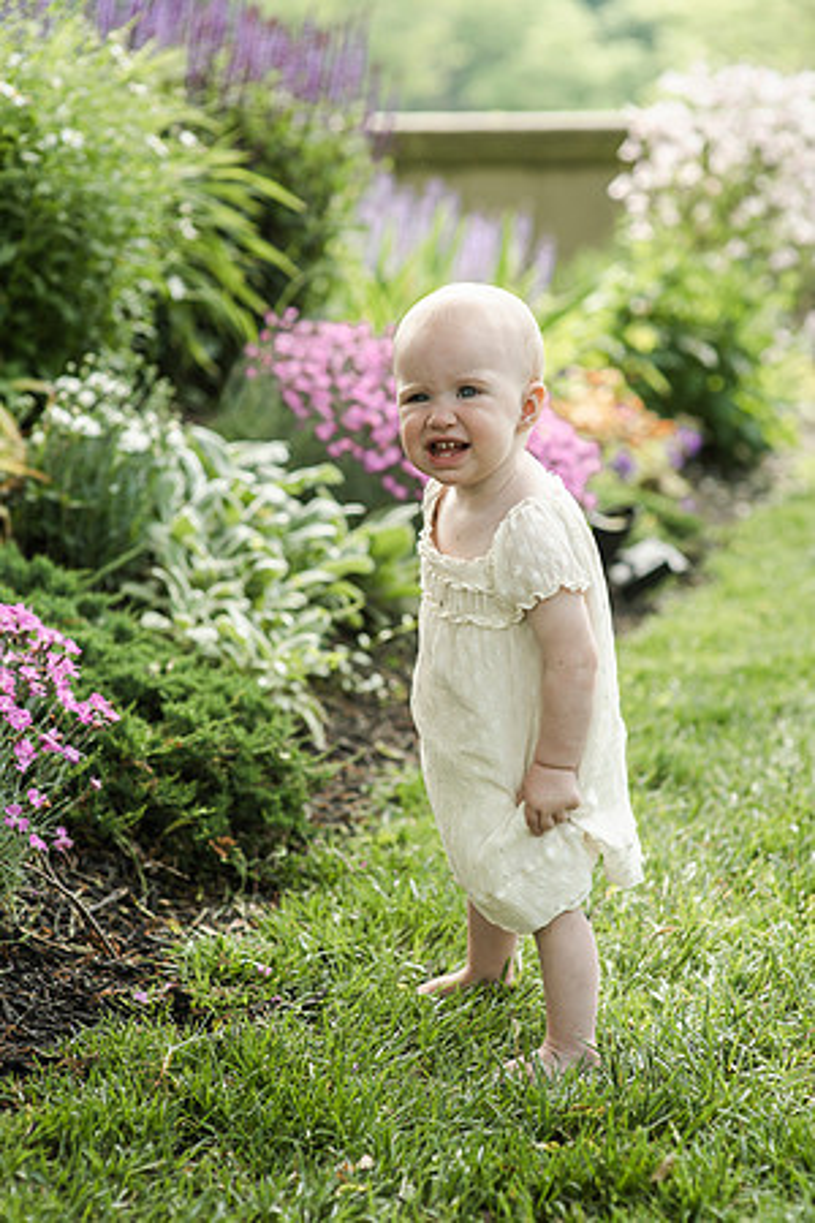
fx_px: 2886
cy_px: 612
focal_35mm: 85
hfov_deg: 16.1
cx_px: 408
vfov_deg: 23.9
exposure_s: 1/2000
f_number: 3.5
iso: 800
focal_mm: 85
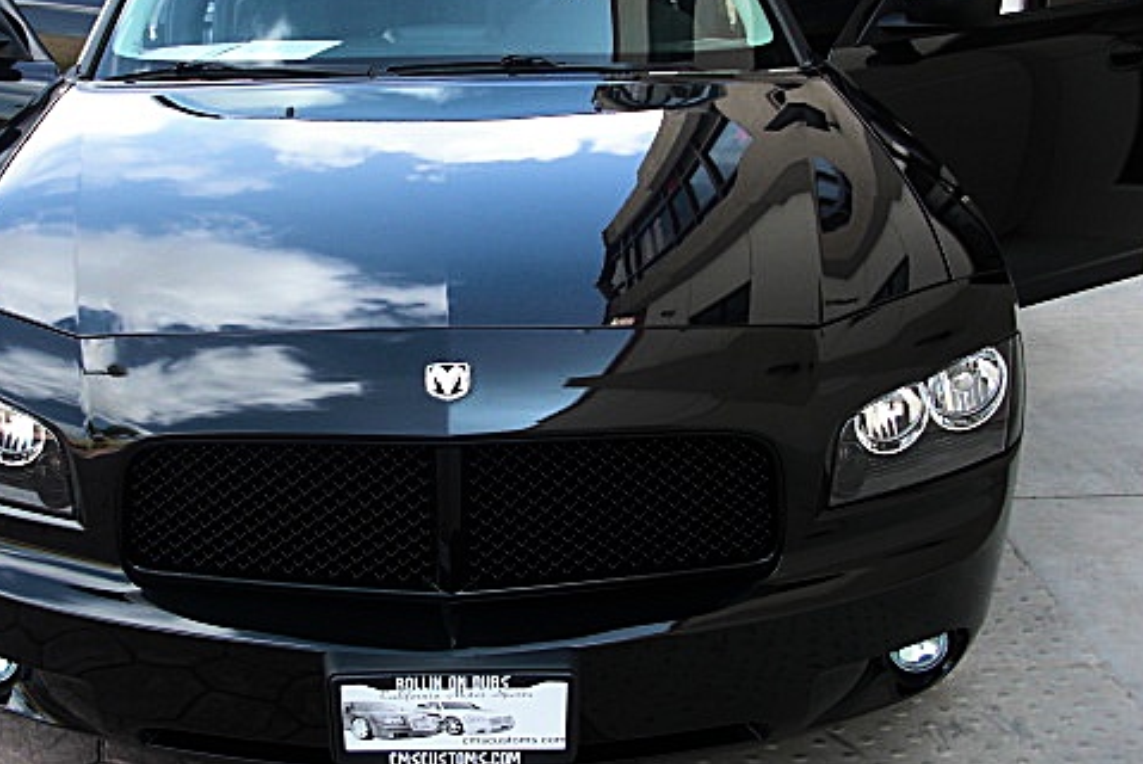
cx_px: 425
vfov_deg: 27.0
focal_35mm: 50
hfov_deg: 39.3
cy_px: 310
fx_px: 1588
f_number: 2.8
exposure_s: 1/160
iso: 50
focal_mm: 6.3
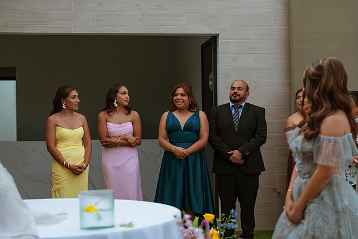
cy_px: 120
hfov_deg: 28.8
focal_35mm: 70
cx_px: 179
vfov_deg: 19.5
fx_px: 696
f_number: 2.8
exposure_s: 1/1250
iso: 100
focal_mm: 70
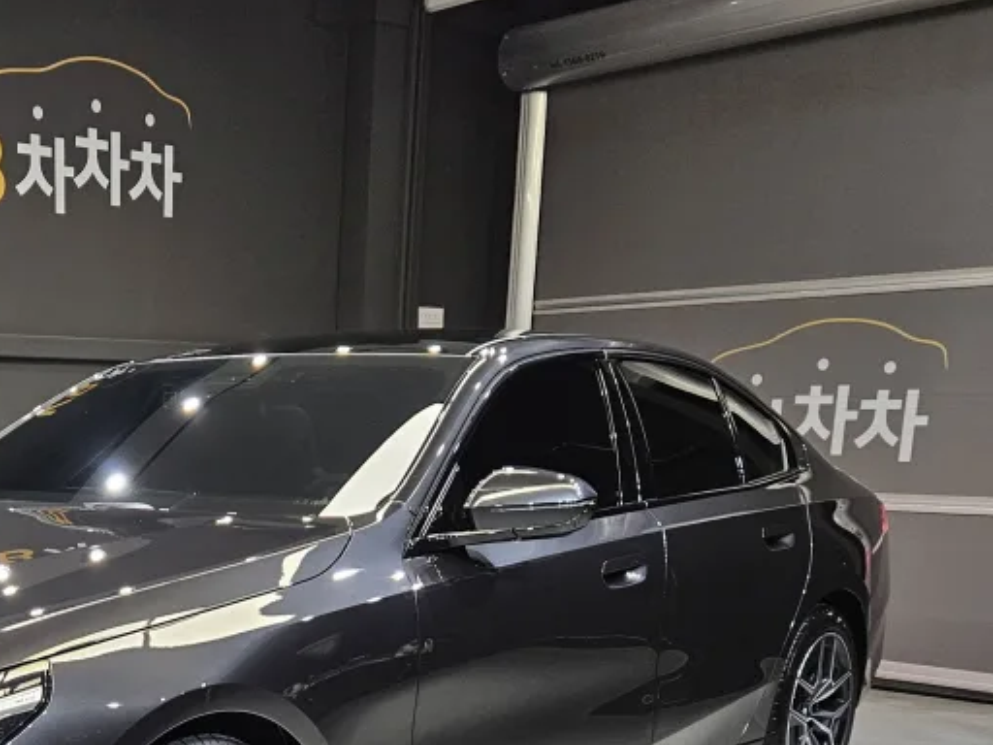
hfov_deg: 34.7
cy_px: 804
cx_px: 161
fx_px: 1520
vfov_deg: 25.6
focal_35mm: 53
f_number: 1.8
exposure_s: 1/120
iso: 160
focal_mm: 5.4
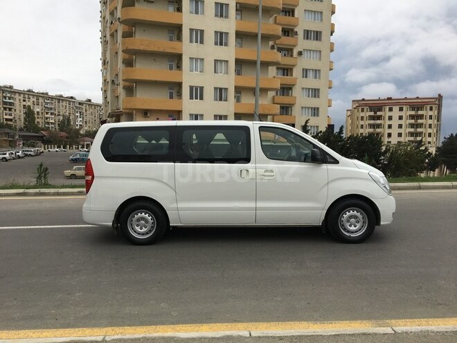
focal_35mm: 29
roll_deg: -0.7
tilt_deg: -3.9
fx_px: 383
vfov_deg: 48.2
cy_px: 172
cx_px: 228
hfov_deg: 61.7
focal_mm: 4.15
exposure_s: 1/1183
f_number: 2.2
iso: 25
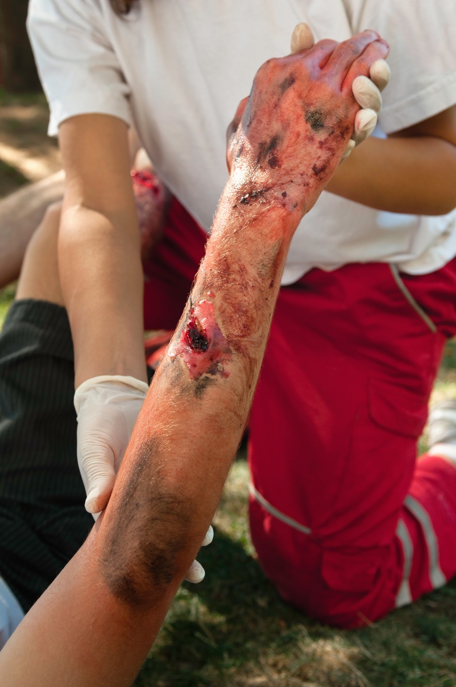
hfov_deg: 28.0
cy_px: 344
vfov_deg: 41.2
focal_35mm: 48
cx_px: 228
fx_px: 914
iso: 200
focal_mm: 32
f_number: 5
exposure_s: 1/400
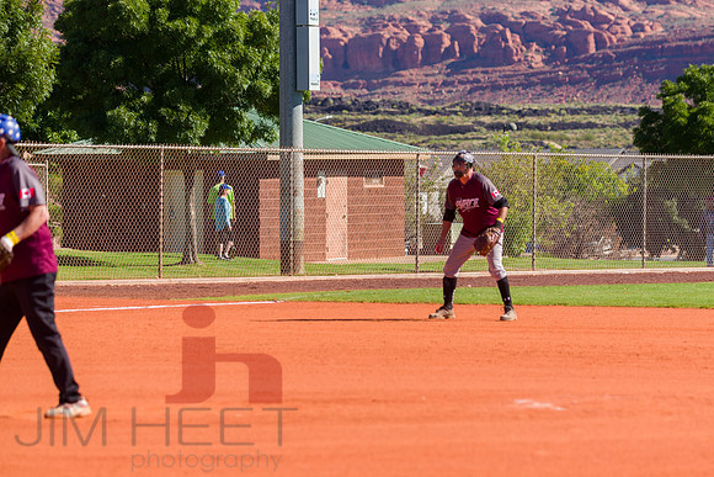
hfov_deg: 9.7
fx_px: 4198
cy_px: 273
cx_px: 408
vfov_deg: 6.5
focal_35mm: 212
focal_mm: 185
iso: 400
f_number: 6.3
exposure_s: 1/1600
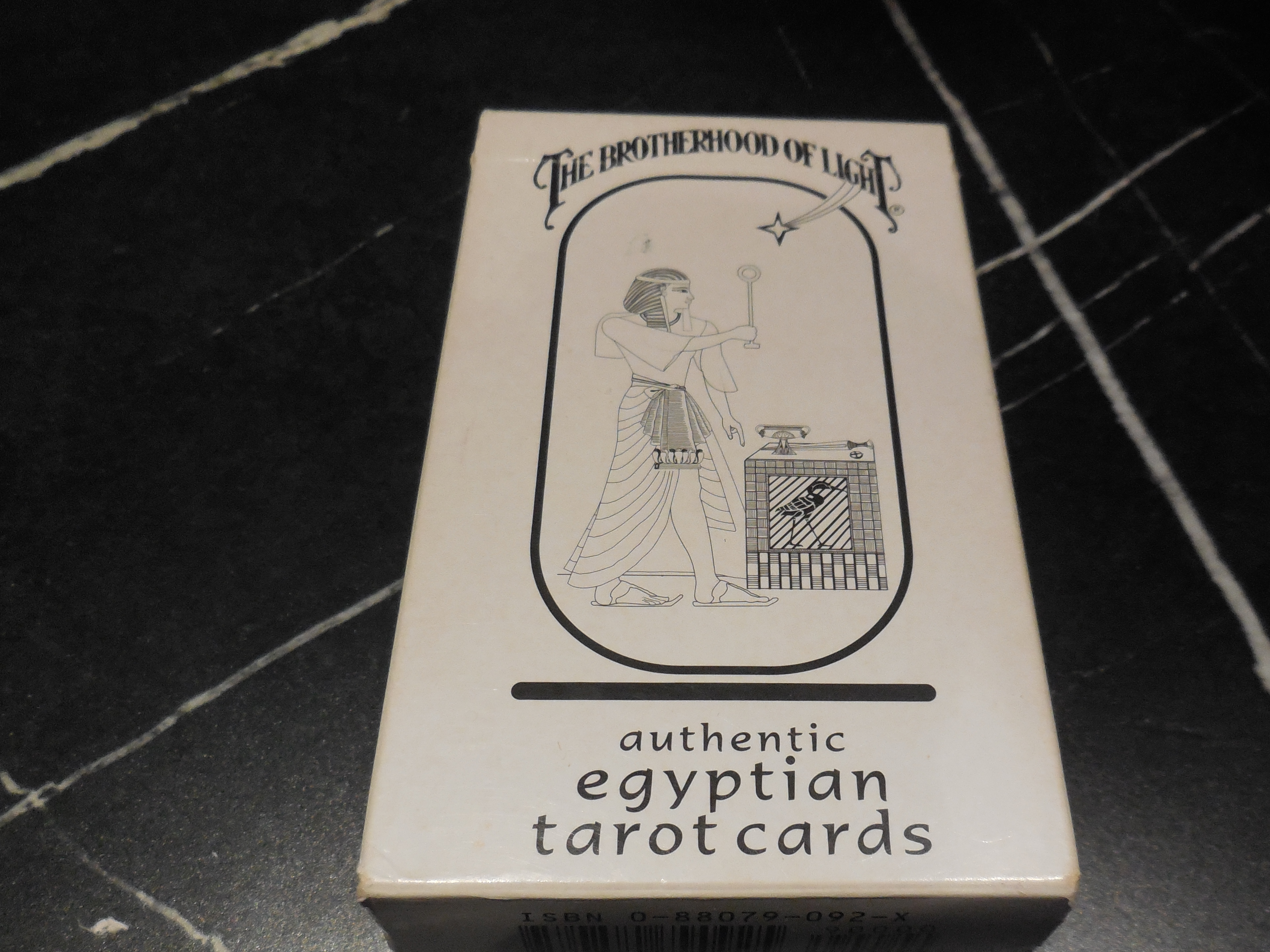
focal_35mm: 30
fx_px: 1101
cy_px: 556
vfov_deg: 46.6
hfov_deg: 59.6
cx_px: 741
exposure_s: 1/250
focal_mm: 4.5
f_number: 3.1
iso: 450
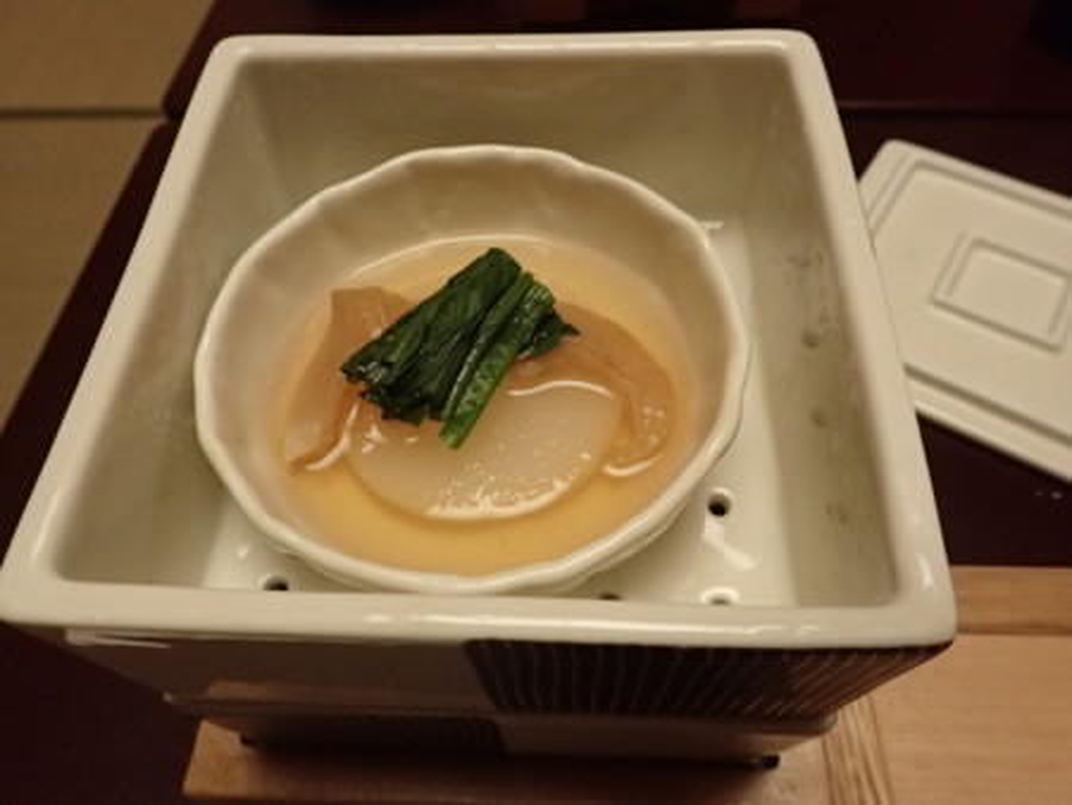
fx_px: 775
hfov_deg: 69.4
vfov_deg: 54.9
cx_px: 536
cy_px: 402
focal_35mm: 25
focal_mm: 4.5
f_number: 2.8
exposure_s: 1/200
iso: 800
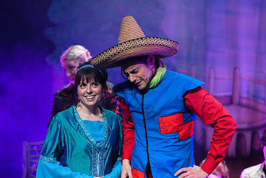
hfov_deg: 10.5
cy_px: 88
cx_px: 118
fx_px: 1449
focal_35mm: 196
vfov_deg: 7.0
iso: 1000
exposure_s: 1/200
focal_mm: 165
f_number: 2.8
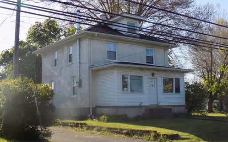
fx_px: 304
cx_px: 114
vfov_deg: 26.3
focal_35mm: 49
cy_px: 76
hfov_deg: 41.1
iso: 80
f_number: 3.7
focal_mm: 8.1
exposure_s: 1/400
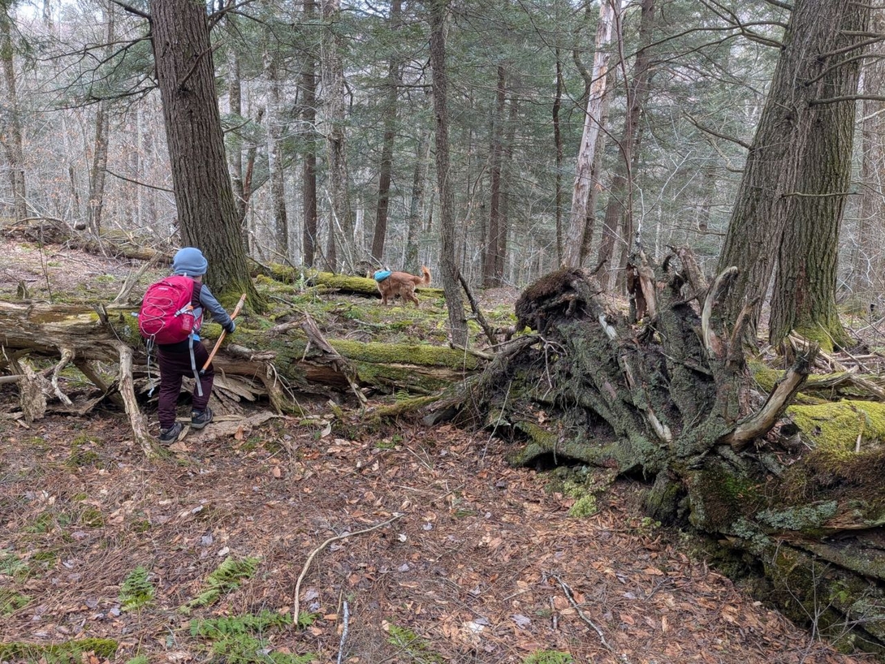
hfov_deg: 71.6
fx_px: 614
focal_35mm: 24
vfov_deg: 56.8
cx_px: 442
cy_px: 332
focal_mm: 4.53
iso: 28
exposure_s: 1/118
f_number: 1.7
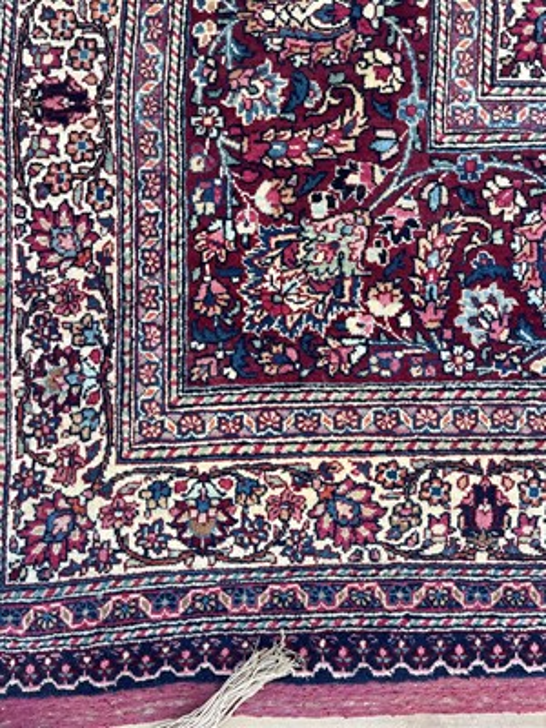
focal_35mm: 25
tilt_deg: -87.8
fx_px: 526
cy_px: 364
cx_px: 273
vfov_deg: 69.4
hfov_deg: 54.9
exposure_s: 1/121
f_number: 1.6
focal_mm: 5.1
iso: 64
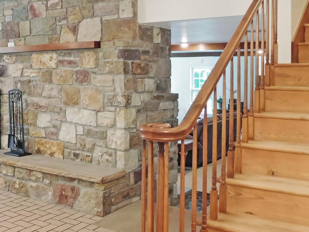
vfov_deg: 32.2
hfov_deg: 41.8
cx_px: 118
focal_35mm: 45
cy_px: 118
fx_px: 402
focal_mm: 4
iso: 400
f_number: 3
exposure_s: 1/20
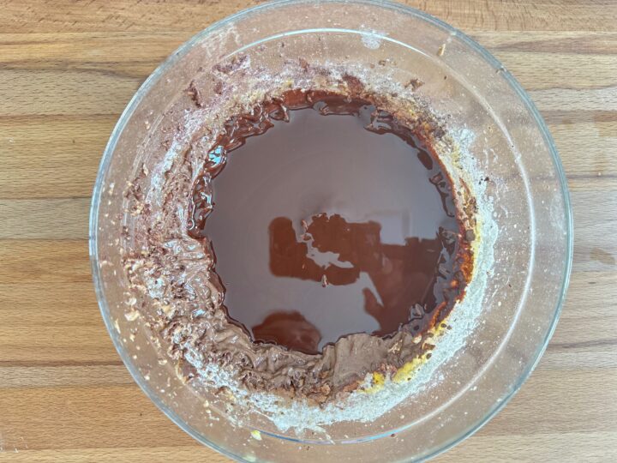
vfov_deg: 56.8
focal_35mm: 24
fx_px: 428
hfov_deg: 71.6
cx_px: 308
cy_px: 232
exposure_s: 1/76
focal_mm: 6.86
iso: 250
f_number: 1.78
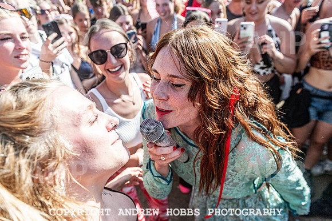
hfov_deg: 73.7
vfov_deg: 53.1
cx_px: 166
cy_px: 110
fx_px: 222
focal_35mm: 24
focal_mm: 24
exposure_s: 1/5000
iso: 400
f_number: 4
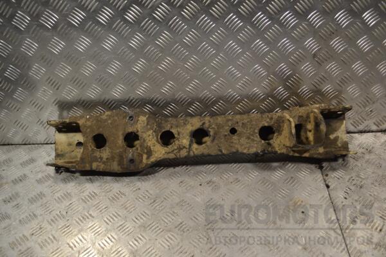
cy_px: 128
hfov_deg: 53.1
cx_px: 193
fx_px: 386
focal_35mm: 36
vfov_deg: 36.9
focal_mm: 24
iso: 360
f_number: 5.6
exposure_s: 1/125
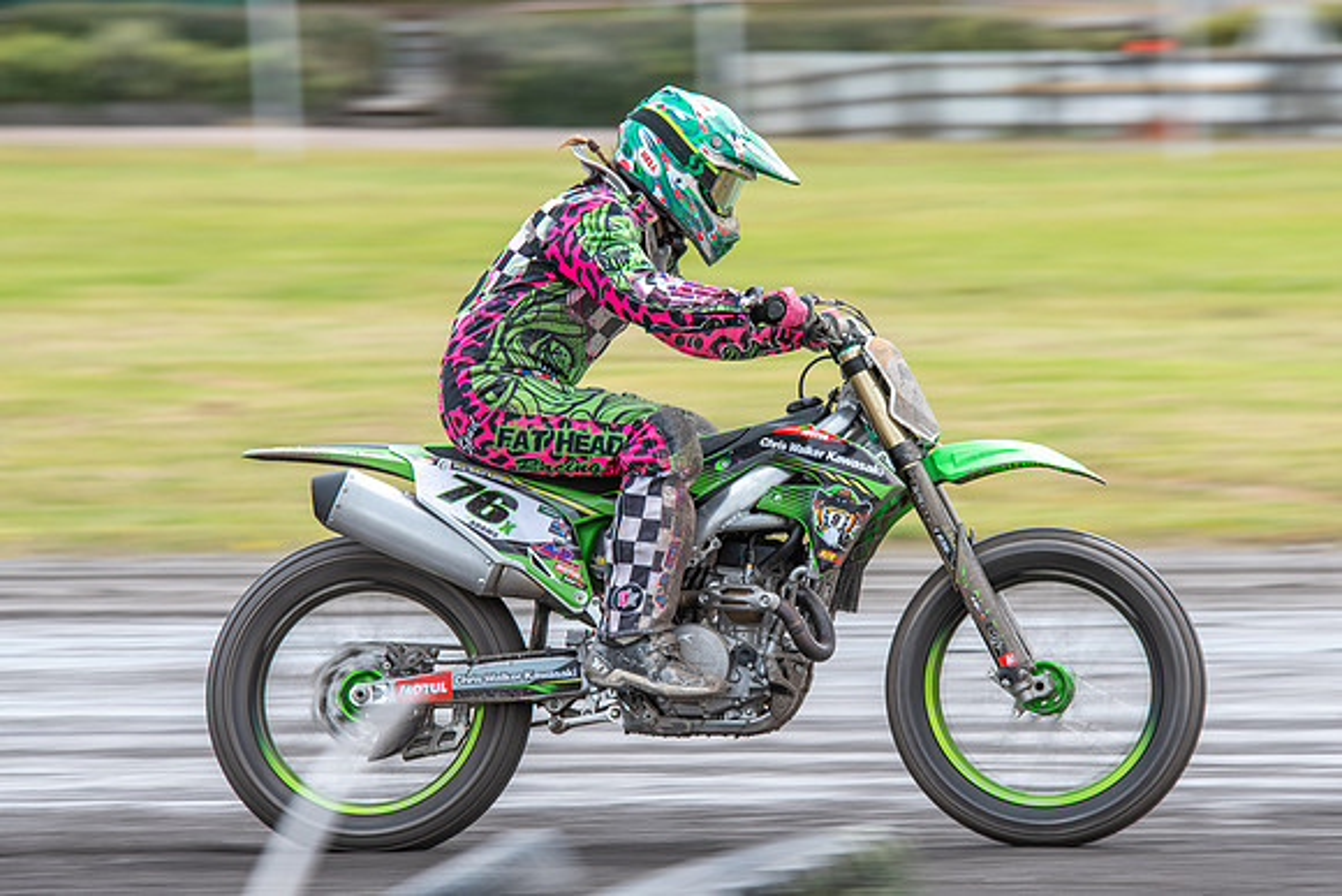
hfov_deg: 7.3
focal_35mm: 281
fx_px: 10463
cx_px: 779
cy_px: 478
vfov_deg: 4.9
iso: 160
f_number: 6.3
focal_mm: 200
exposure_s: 1/250
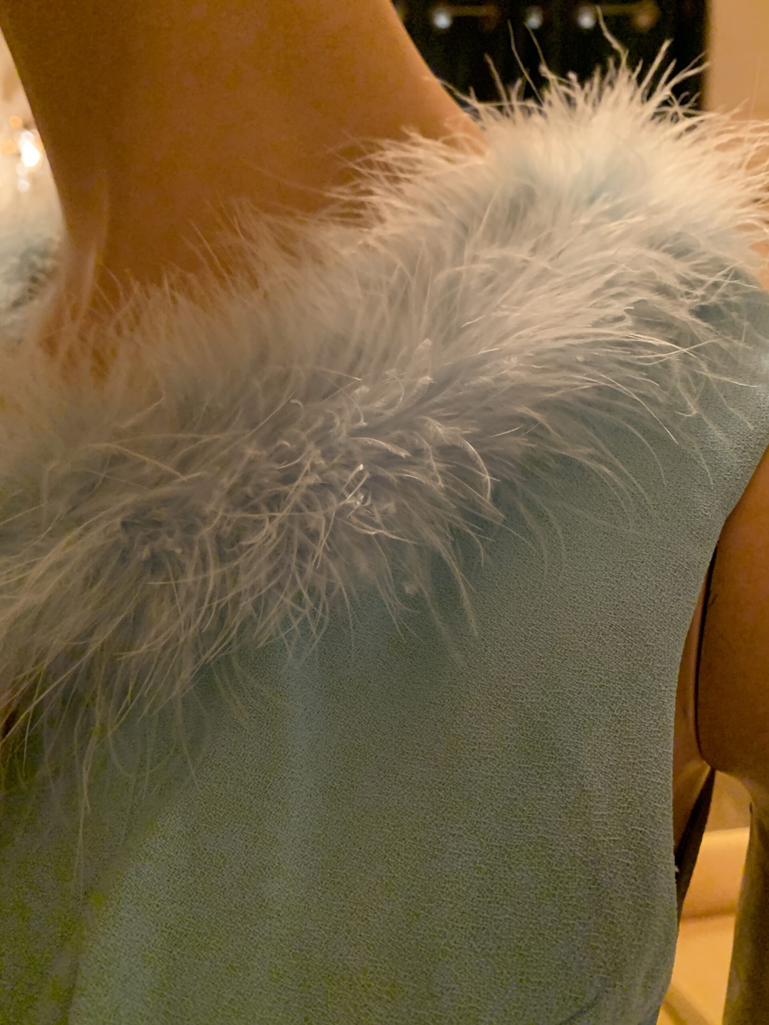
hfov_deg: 53.1
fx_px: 770
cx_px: 384
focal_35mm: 26
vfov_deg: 67.3
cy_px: 512
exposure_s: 1/30
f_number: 1.8
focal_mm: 4.25
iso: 640
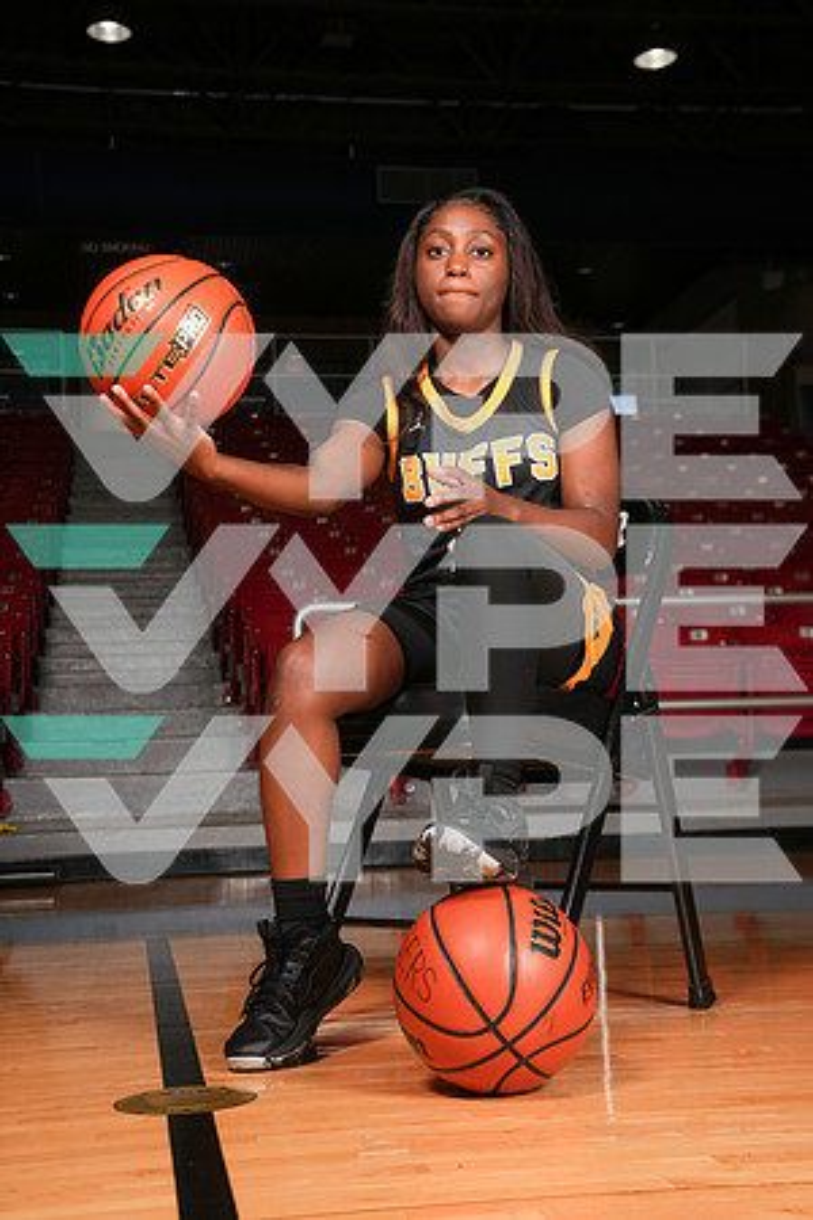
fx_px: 1727
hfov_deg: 26.5
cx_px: 406
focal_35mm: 51
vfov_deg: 38.9
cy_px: 610
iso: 250
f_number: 6.3
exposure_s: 1/200
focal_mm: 51
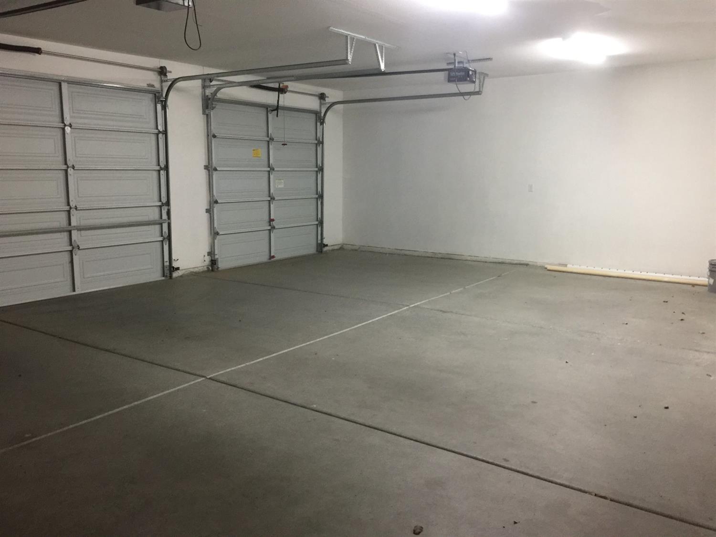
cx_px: 358
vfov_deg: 48.2
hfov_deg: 61.7
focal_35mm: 29
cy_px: 268
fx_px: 600
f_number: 2.2
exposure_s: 1/10
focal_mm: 4.15
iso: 100
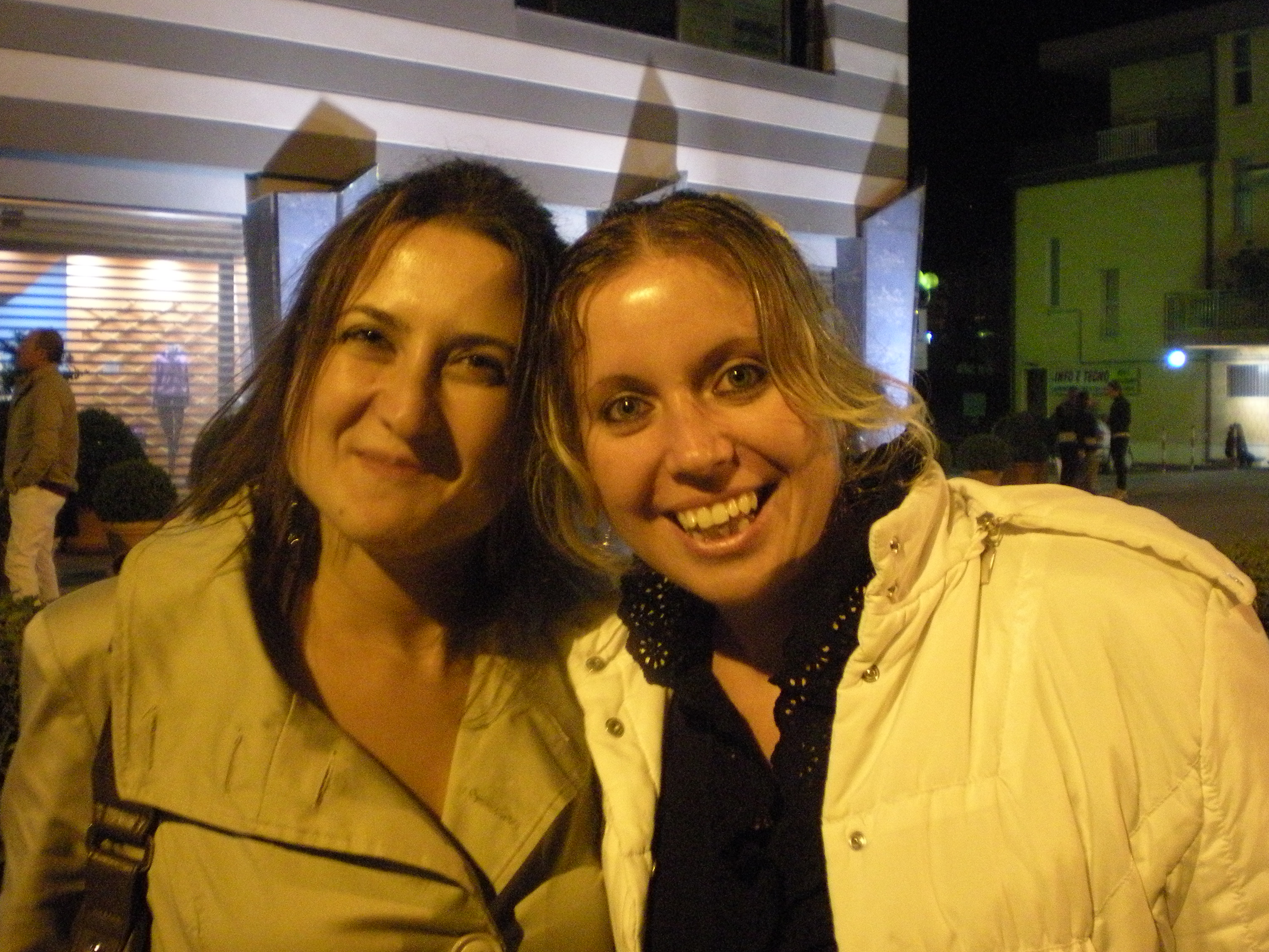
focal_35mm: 41
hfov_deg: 45.8
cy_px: 446
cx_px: 641
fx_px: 1503
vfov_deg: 35.1
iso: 684
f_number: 3.1
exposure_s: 1/8
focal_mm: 6.3
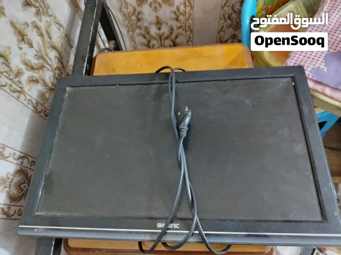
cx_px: 170
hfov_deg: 71.6
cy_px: 128
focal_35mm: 24
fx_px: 236
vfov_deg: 56.8
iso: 2313
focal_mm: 5.25
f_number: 1.75
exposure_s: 1/20
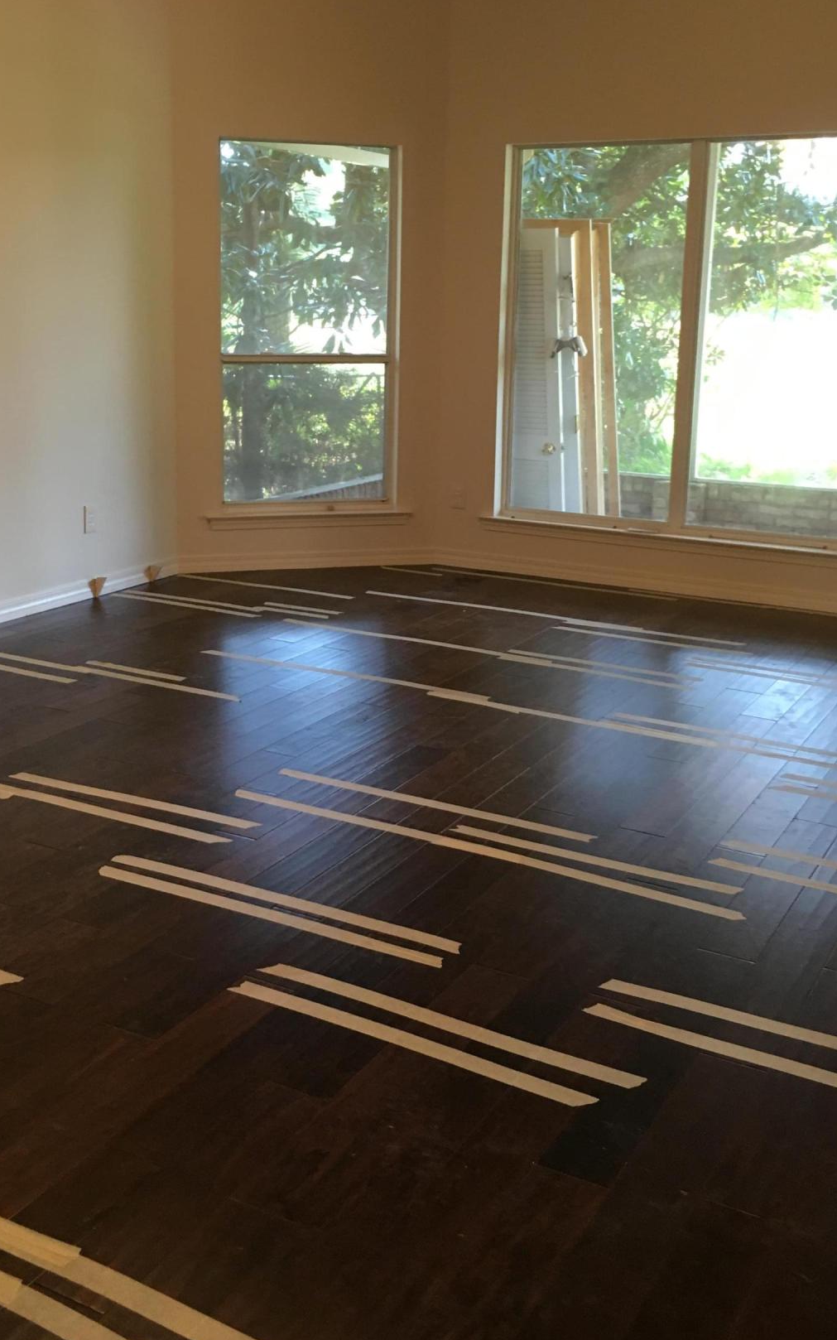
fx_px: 1387
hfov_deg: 33.5
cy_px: 572
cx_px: 374
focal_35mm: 38
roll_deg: -0.6
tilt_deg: -10.9
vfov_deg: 51.4
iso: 100
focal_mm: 4.15
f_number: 2.2
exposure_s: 1/30
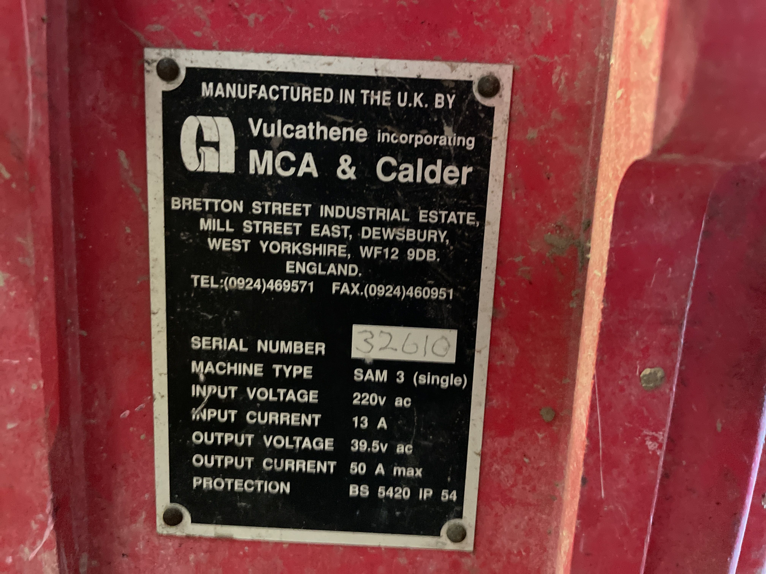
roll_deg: -2.3
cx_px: 383
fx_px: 575
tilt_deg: -10.9
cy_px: 287
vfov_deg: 53.1
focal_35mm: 26
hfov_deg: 67.3
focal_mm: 4.2
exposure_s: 1/25
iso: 800
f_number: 1.6
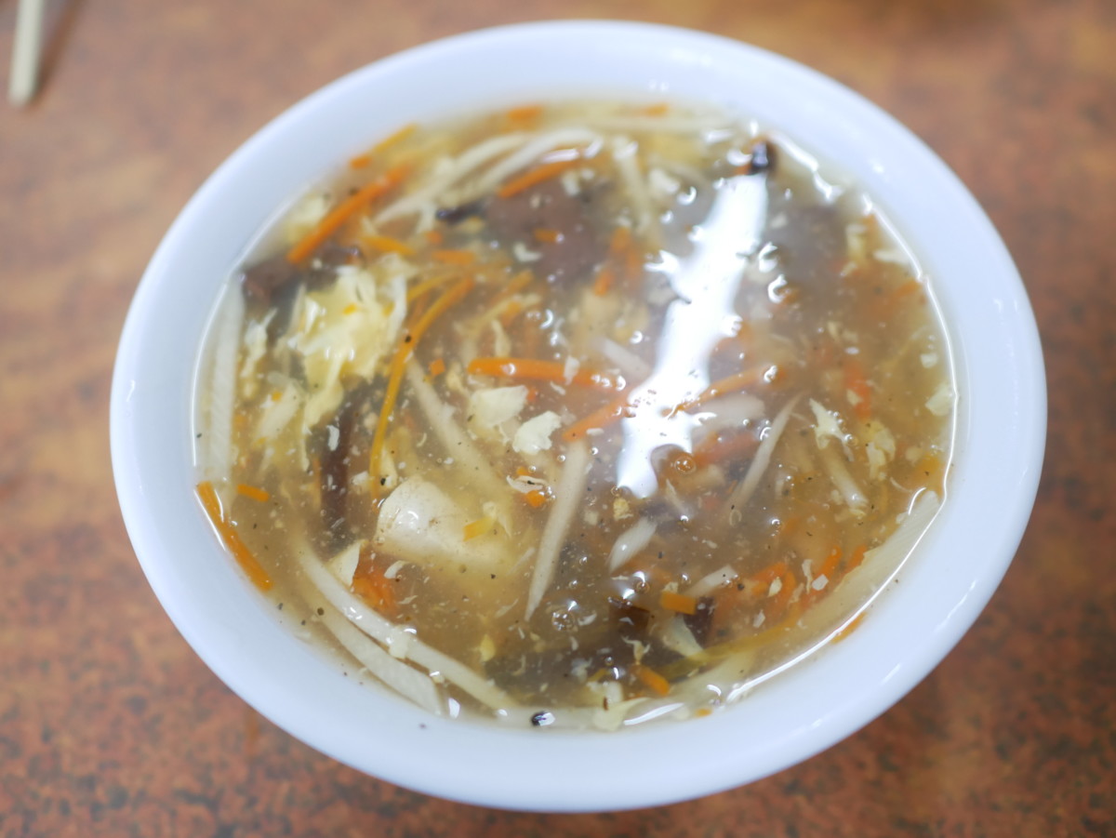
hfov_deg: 59.9
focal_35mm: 30
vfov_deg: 46.8
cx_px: 558
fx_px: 968
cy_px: 419
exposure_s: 1/60
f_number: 1.7
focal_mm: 15
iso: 640
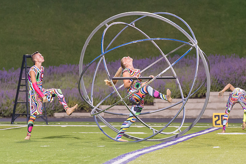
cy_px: 80
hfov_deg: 6.3
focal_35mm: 328
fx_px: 2240
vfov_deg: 4.2
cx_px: 141
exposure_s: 1/320
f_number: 5
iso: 5000
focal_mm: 200
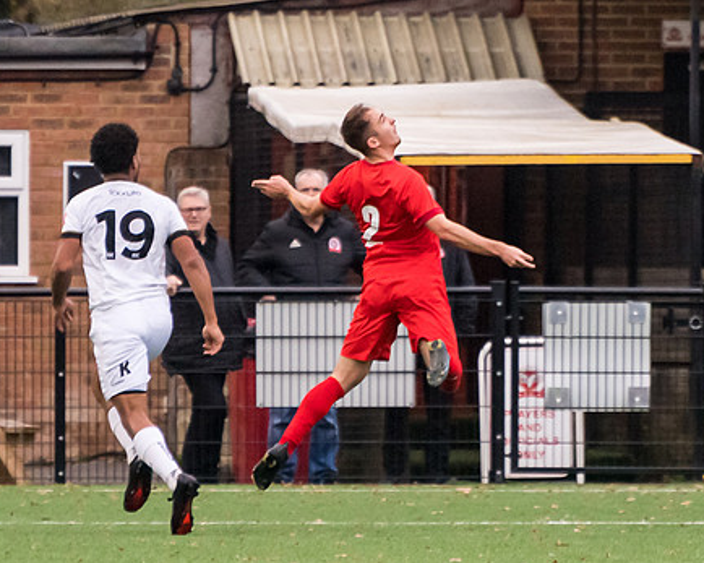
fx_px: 18415
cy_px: 265
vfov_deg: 1.8
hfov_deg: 2.2
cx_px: 542
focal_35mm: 884
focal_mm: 280
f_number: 4
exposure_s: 1/1000
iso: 2000
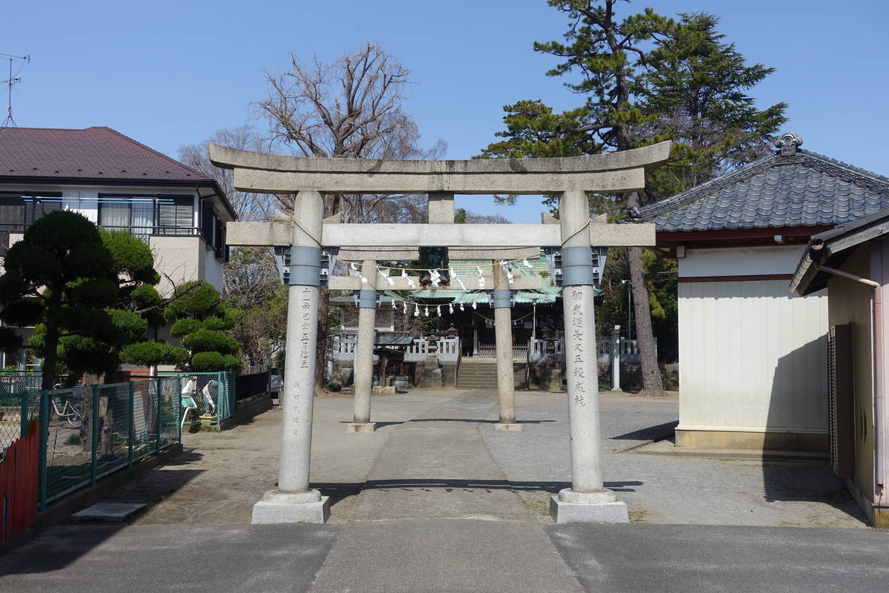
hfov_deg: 48.5
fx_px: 988
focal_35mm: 40
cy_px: 296
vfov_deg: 33.4
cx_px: 444
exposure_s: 1/640
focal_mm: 14.7
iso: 125
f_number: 5.6
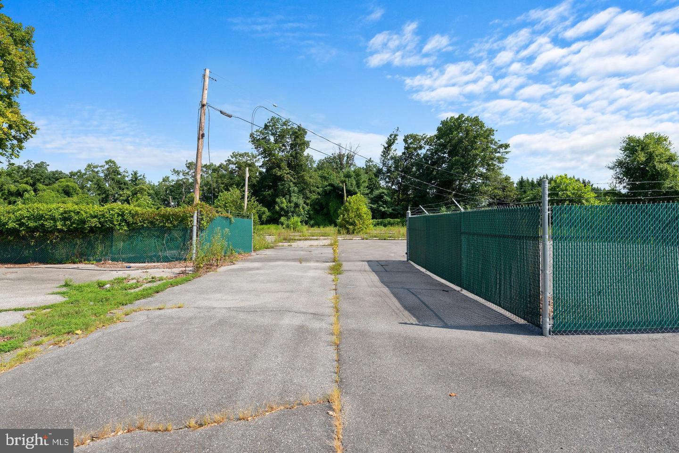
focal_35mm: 18
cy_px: 226
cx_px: 340
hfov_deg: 90.0
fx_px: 340
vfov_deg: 67.4
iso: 125
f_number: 8
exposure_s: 1/160
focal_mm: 18
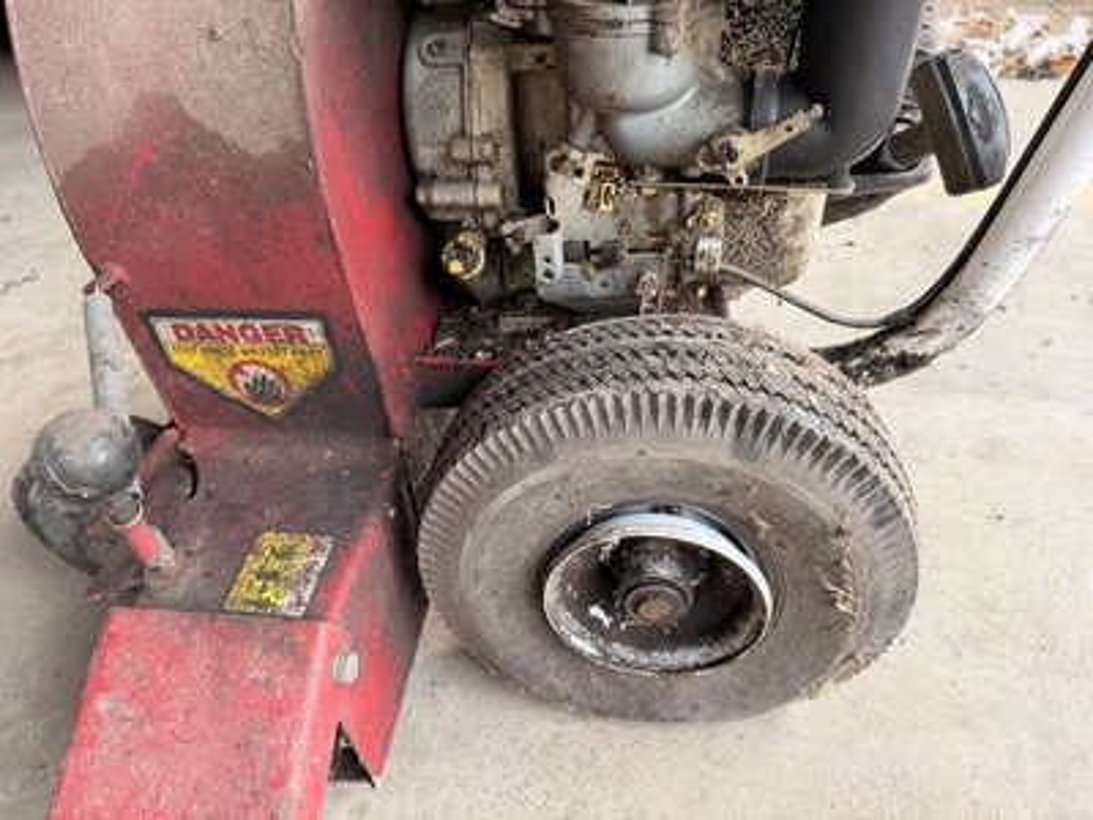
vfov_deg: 56.8
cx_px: 546
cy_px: 410
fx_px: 758
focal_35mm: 24
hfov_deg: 71.6
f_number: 1.78
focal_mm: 6.76
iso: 200
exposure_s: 1/121
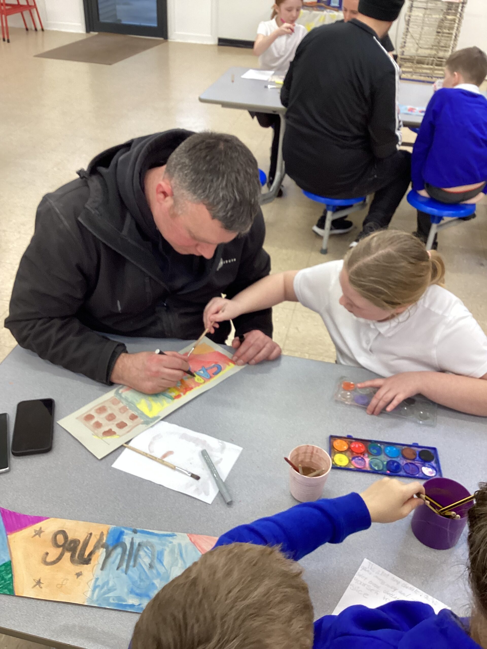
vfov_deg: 58.4
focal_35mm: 31
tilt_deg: -34.9
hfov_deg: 45.4
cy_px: 324
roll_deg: -1.5
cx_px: 244
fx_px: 582
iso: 125
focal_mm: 3.3
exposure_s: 1/50
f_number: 2.4
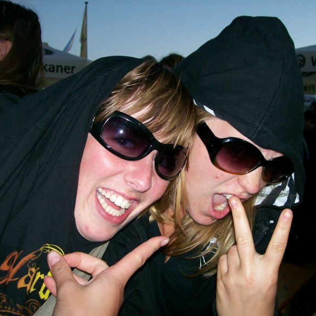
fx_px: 444
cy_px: 158
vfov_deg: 39.2
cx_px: 166
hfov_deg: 39.2
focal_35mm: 43
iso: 80
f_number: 2.7
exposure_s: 1/64
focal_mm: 6
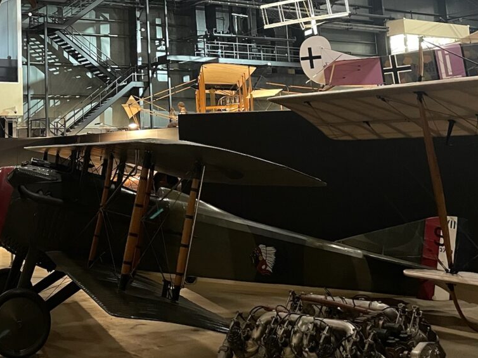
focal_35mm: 53
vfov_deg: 26.8
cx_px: 89
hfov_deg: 34.9
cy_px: 50
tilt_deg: +9.4
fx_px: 732
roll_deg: +1.4
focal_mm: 4.2
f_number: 1.6
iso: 800
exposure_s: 1/24
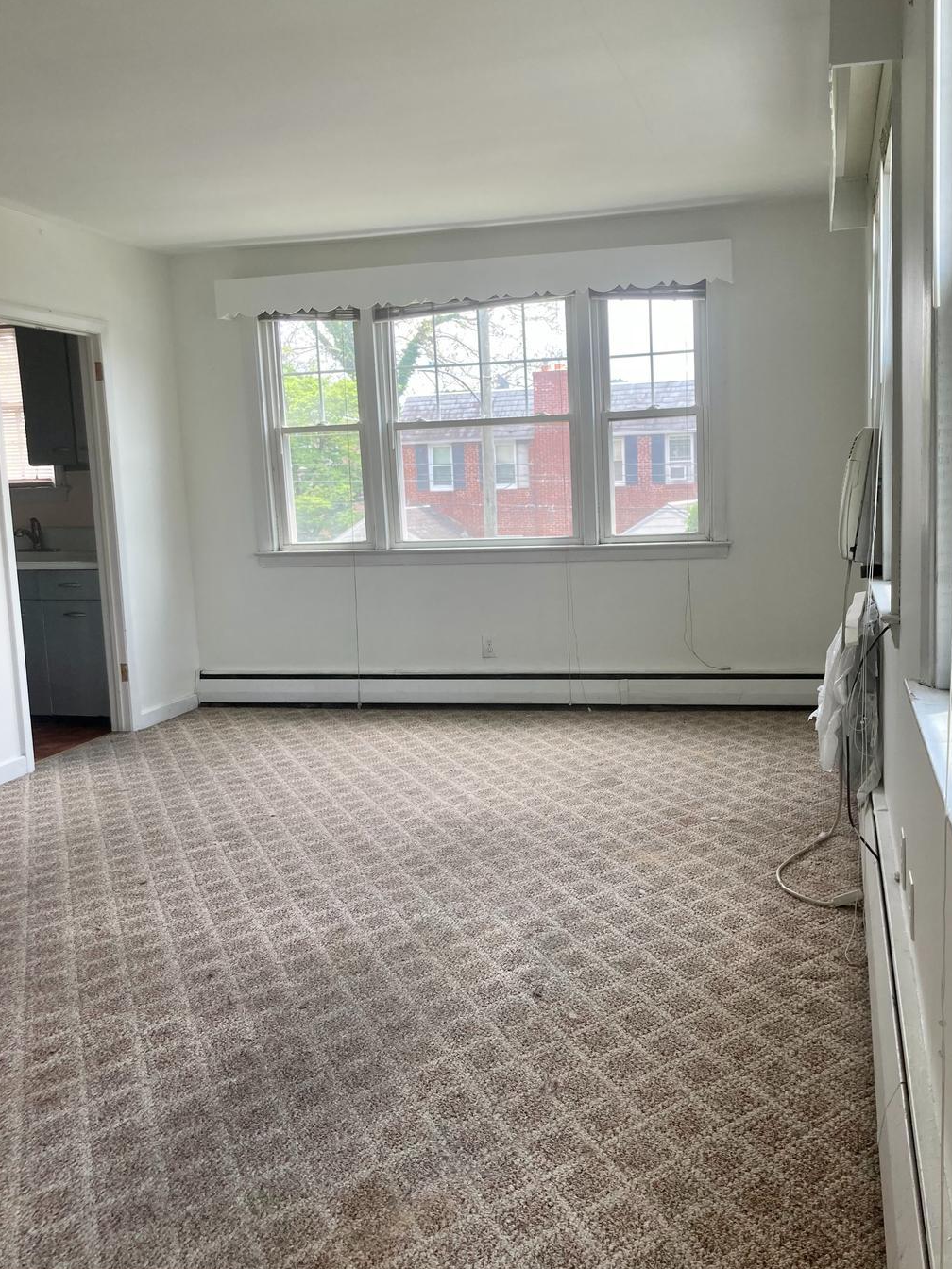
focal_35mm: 32
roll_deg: +1.8
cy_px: 629
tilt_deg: -8.1
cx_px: 539
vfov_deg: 56.8
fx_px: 1173
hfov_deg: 44.1
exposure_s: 1/121
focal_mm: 3.99
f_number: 1.8
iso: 25
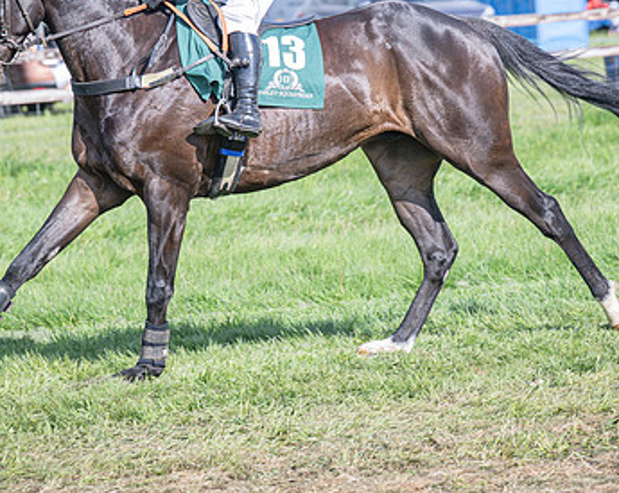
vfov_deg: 6.9
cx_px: 330
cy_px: 185
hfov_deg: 8.6
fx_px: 4098
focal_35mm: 224
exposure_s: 1/1600
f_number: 3.5
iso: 200
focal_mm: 100
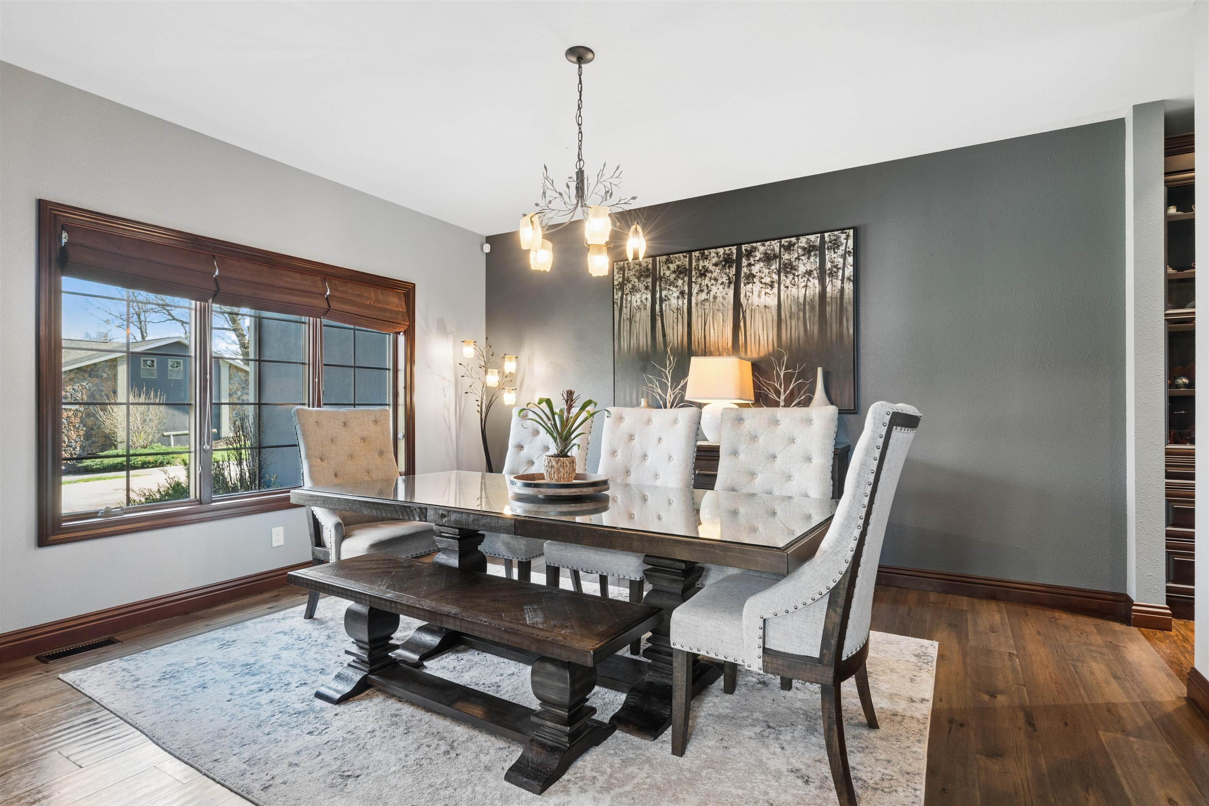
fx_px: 604
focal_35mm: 18
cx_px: 604
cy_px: 403
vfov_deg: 67.4
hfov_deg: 90.0
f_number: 10
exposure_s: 1/8
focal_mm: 18
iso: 800
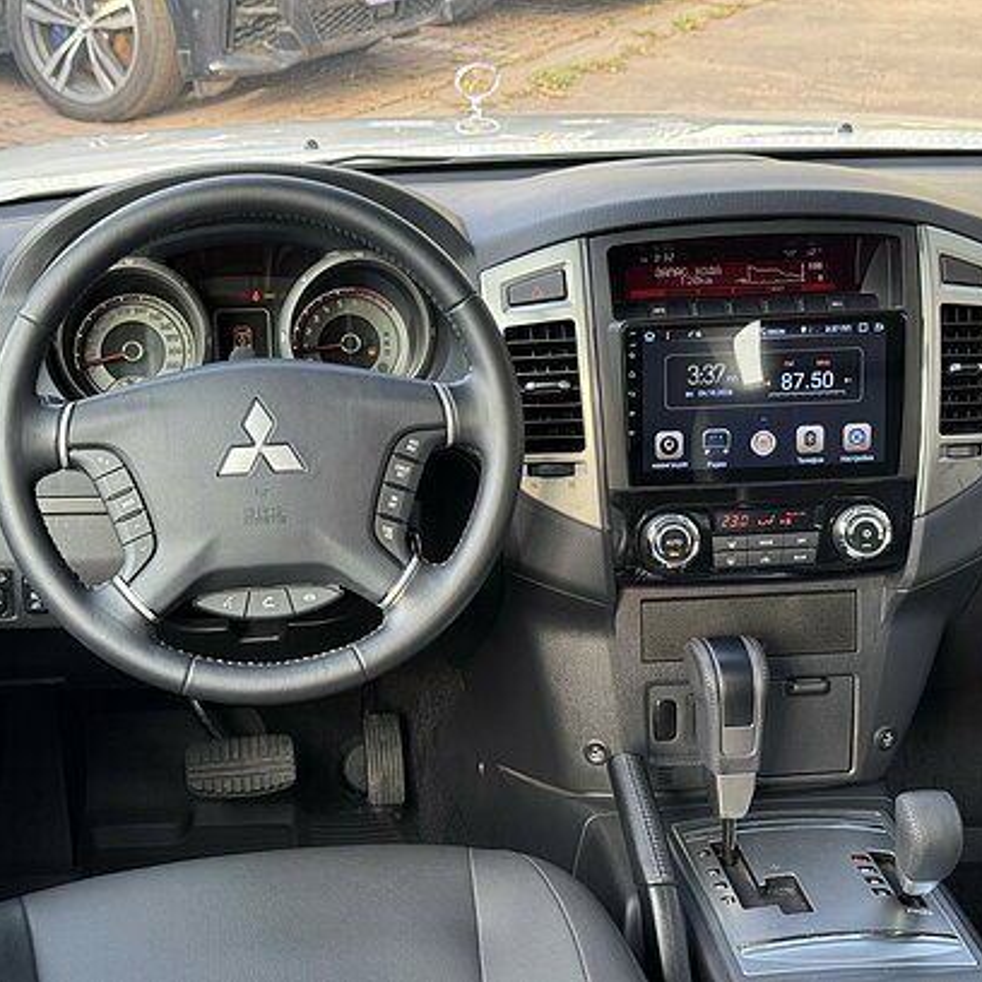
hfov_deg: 30.0
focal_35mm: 57
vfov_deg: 30.0
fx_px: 1829
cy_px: 491
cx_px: 383
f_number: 1.78
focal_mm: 6.76
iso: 125
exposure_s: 1/60
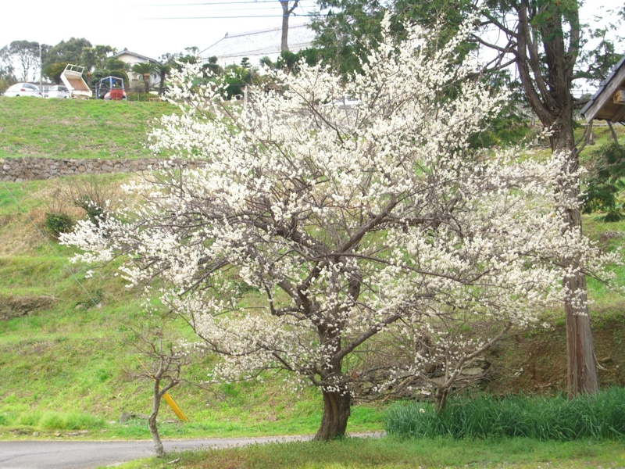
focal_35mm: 68
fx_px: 1228
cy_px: 234
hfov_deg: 28.6
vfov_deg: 21.6
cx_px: 312
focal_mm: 14.2
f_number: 4
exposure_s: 1/100
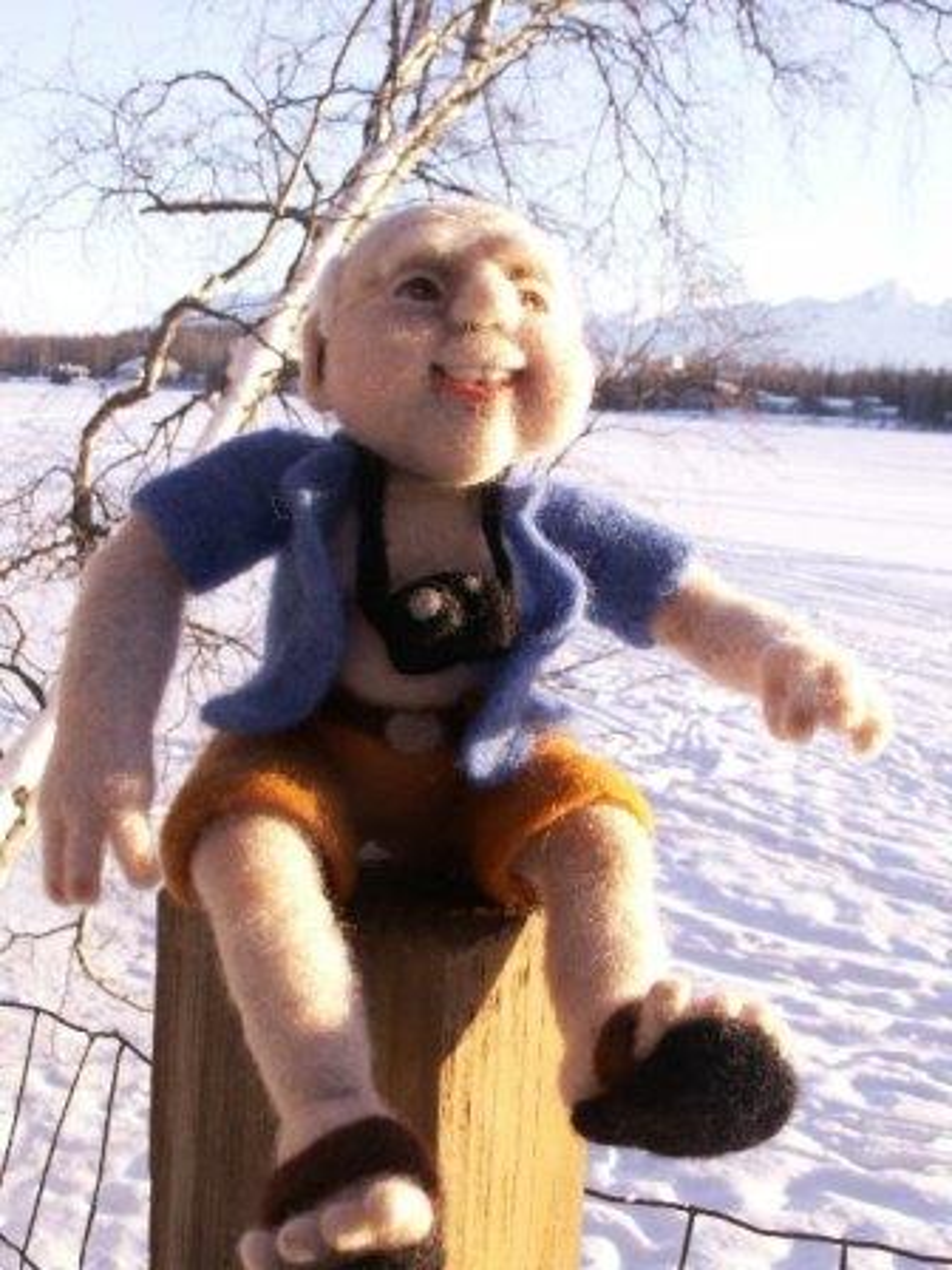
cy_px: 635
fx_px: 1650
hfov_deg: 32.2
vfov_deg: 42.1
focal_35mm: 45
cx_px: 476
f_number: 4.5
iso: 50
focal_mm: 7.49
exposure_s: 1/100
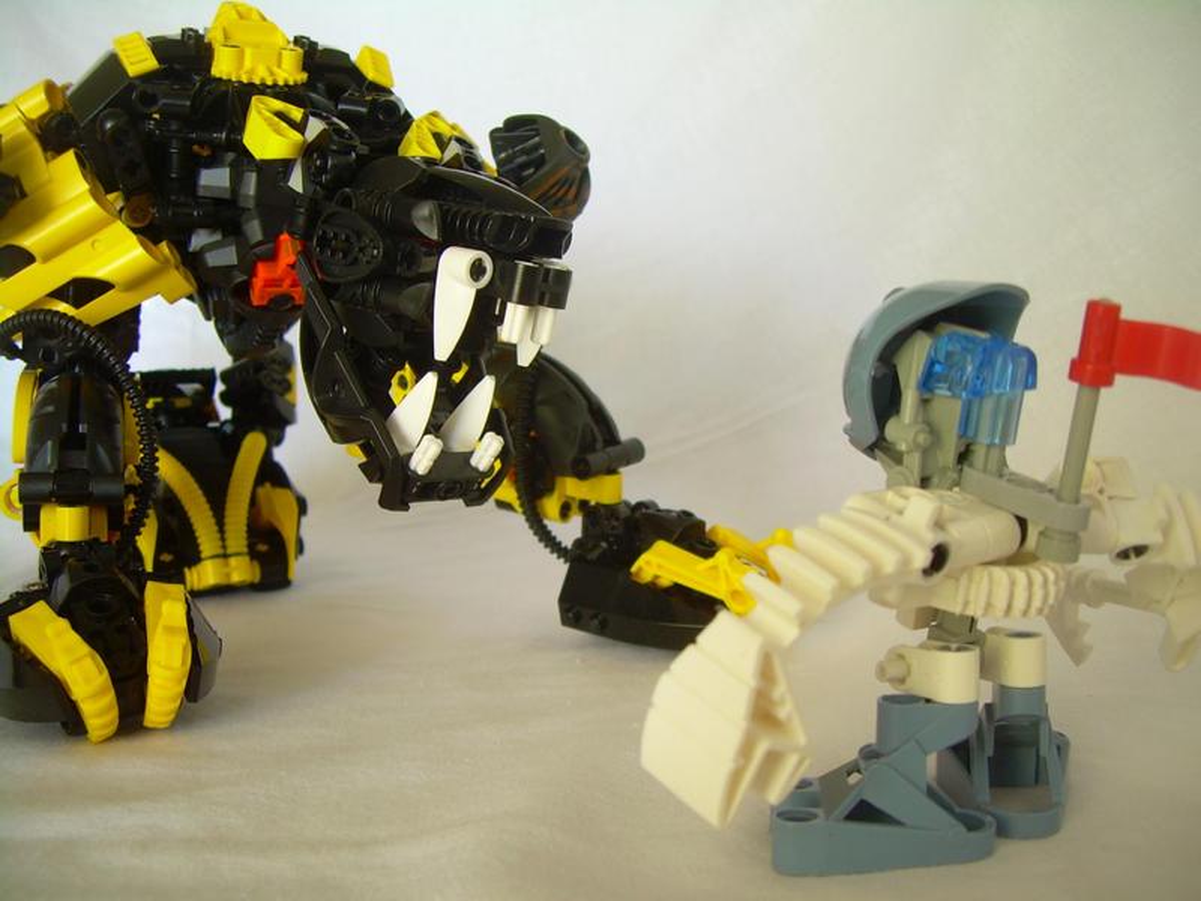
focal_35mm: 38
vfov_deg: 37.7
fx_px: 1318
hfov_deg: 49.0
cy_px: 450
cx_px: 600
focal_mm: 6.3
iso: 50
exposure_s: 1/19.5
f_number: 2.8
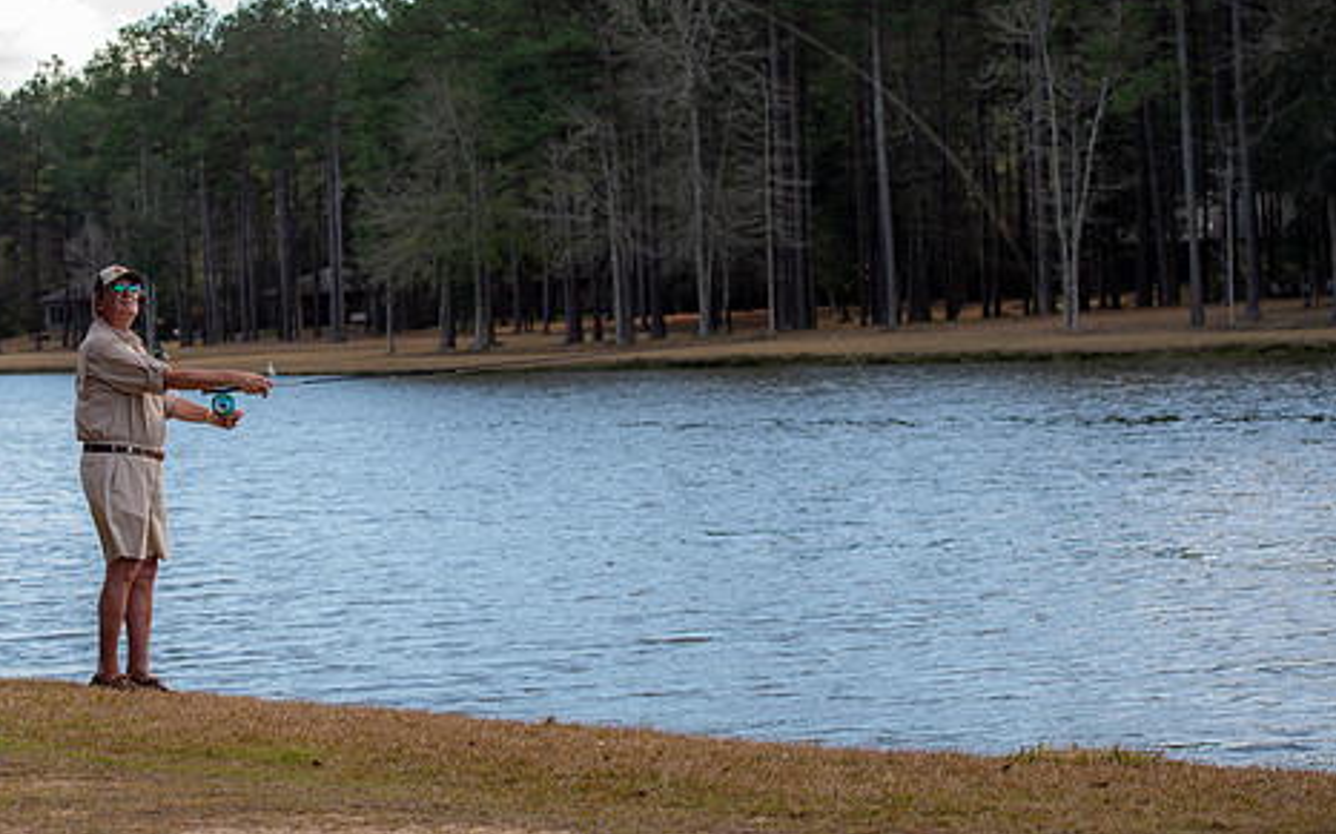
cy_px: 334
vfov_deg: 12.3
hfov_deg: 19.5
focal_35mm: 106
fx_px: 3859
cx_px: 368
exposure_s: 1/200
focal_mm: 70
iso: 100
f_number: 4.5
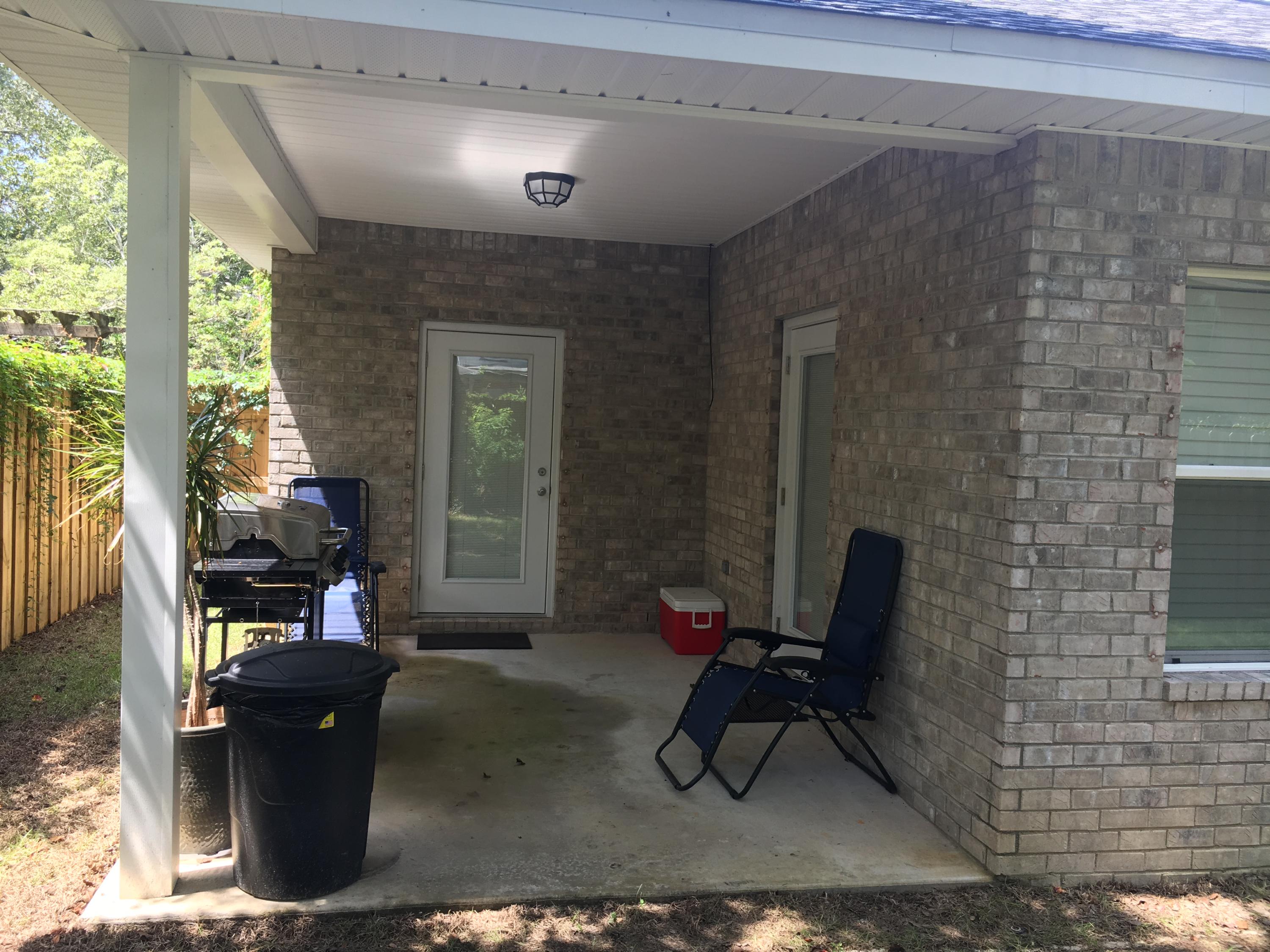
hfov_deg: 61.7
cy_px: 476
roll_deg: -2.2
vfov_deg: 48.2
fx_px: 1064
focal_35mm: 29
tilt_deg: -3.1
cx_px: 635
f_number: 2.2
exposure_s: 1/120
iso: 25
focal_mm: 4.15
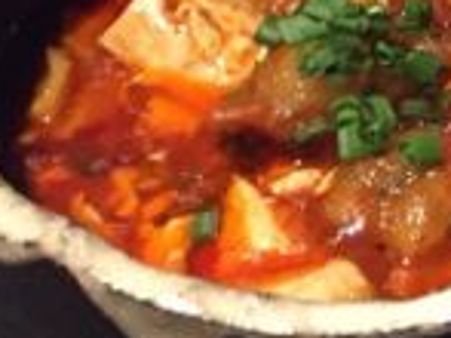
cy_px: -210
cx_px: 908
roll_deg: -7.2
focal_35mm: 138
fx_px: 1796
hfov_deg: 12.5
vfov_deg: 10.3
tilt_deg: -38.0
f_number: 2.2
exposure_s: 1/30
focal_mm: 4.15
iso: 250
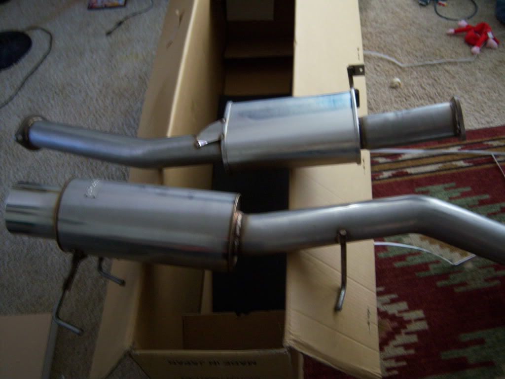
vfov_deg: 39.7
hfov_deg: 51.4
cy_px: 190
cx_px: 252
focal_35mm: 36
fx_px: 525
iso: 160
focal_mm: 7.5
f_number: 2.8
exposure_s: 1/8
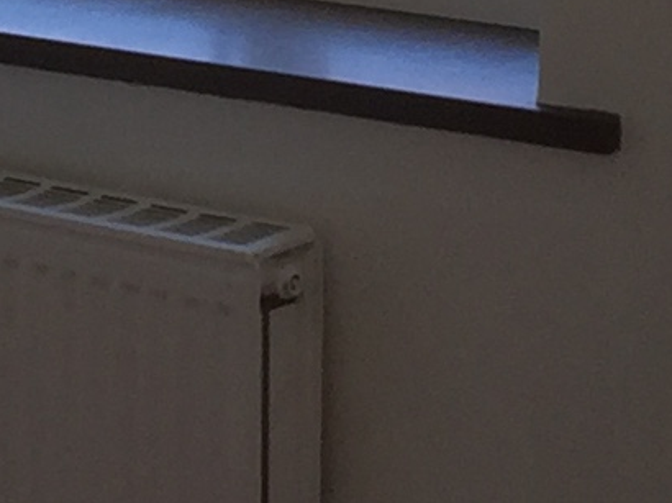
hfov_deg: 8.6
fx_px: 4482
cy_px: 48
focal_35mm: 231
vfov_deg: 6.4
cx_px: 246
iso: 32
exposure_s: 1/183
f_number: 2.2
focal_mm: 4.15
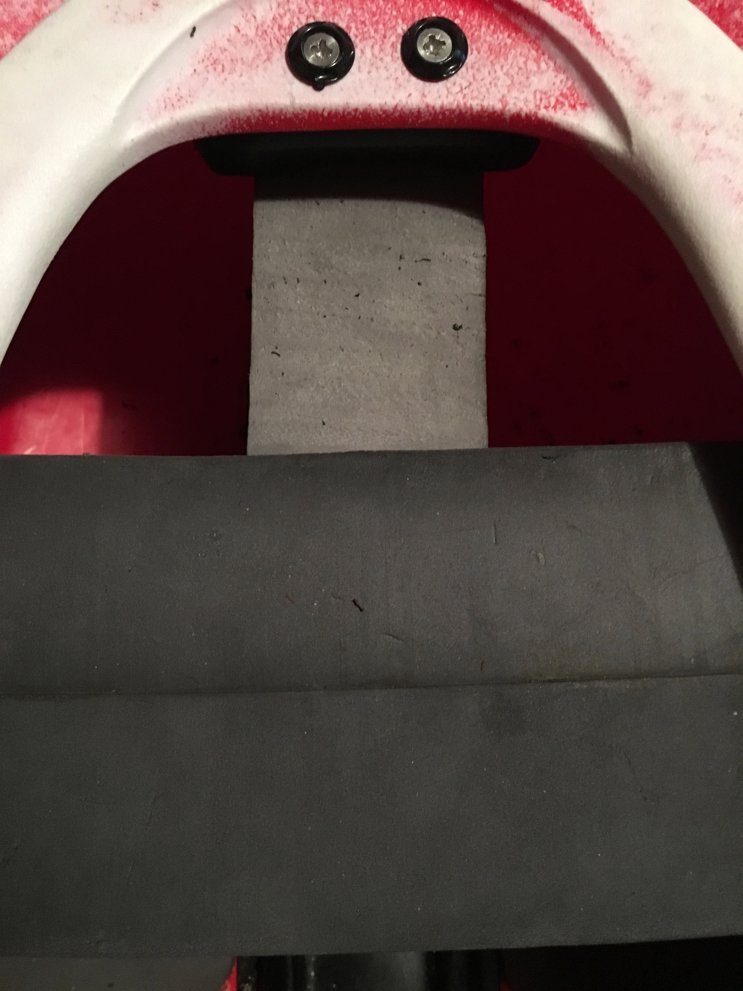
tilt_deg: -76.3
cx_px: 372
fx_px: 830
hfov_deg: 48.2
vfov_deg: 61.7
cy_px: 496
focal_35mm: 29
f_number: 2.2
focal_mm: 4.15
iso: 320
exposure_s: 1/15
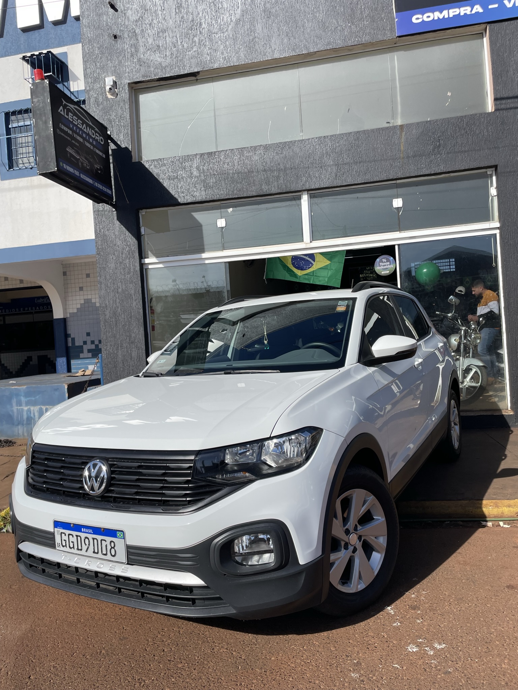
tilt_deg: -0.2
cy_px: 345
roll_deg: +5.2
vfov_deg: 67.3
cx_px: 259
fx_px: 519
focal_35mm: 26
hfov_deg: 53.1
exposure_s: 1/4292
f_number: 1.6
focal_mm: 4.2
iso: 32
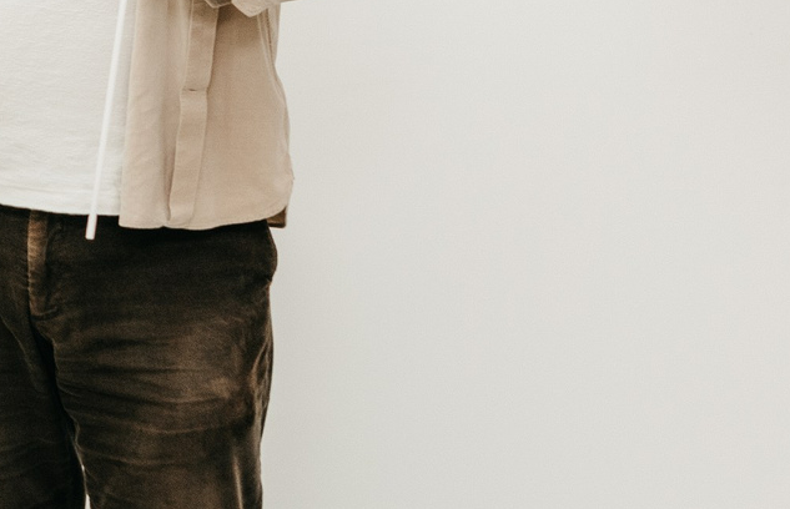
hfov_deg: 12.5
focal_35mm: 162
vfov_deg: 8.1
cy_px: -321
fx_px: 3519
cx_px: -172
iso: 250
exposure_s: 1/160
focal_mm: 36
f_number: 4
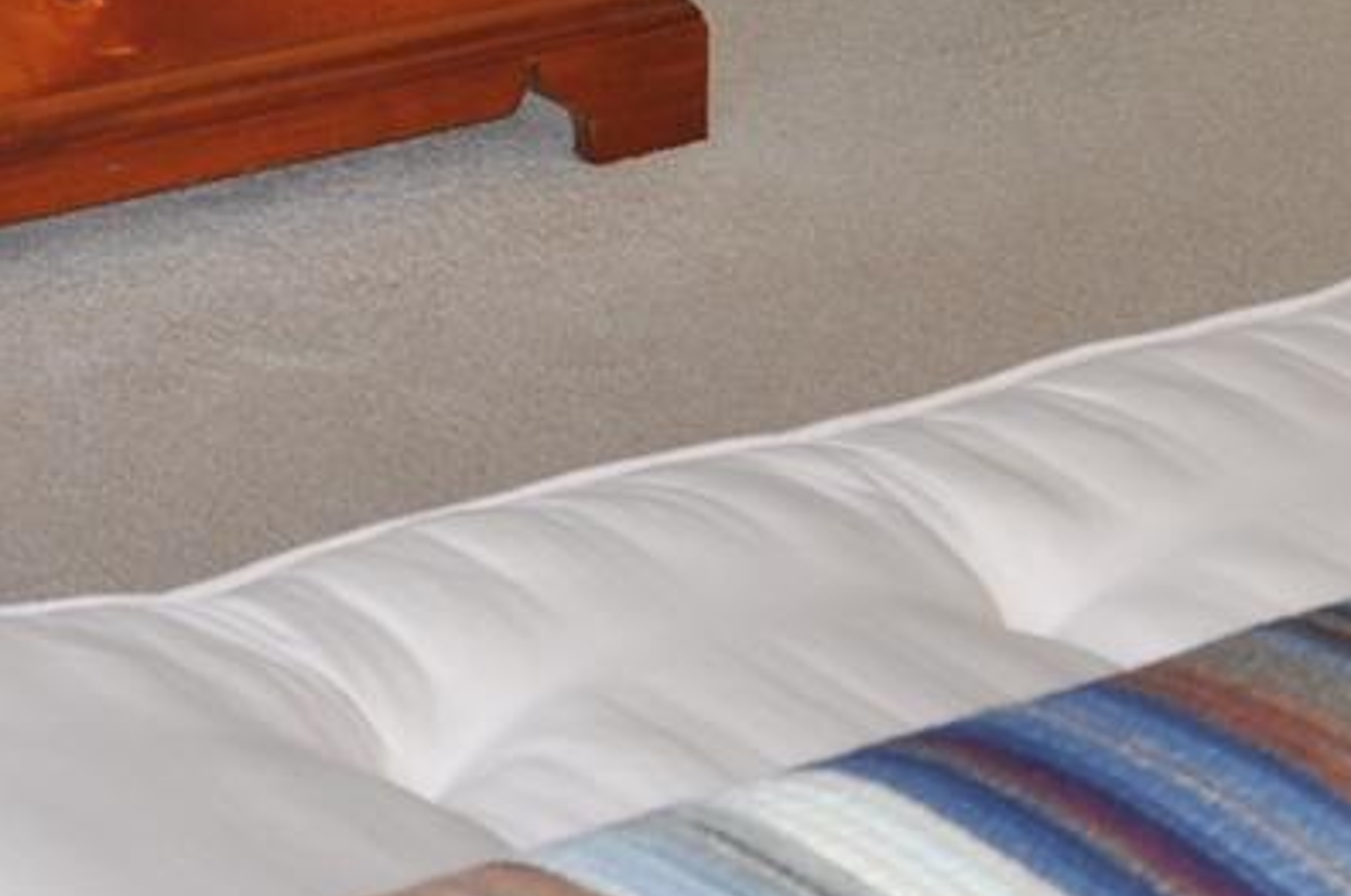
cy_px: -1303
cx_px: 595
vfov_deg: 8.8
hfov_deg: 14.7
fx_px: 5245
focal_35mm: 140
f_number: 5
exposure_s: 1/60
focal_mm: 18
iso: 200
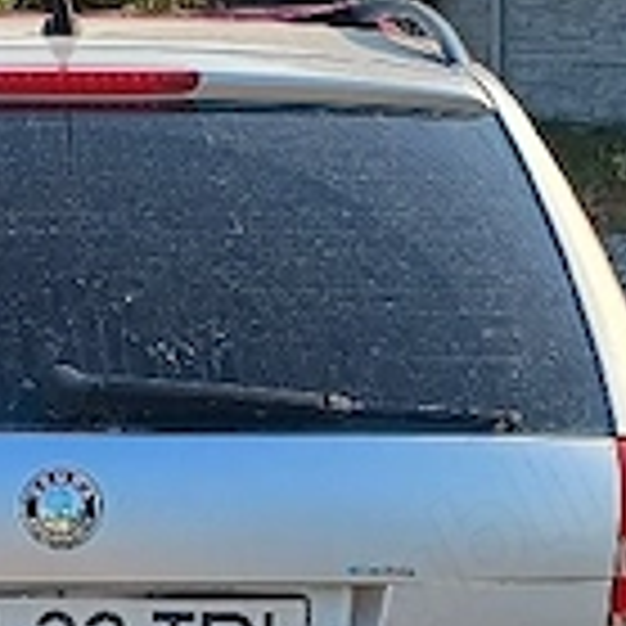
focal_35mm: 122
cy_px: 581
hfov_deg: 14.2
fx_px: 2496
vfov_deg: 14.1
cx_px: 63
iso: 103
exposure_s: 1/1250
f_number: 1.4
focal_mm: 5.89
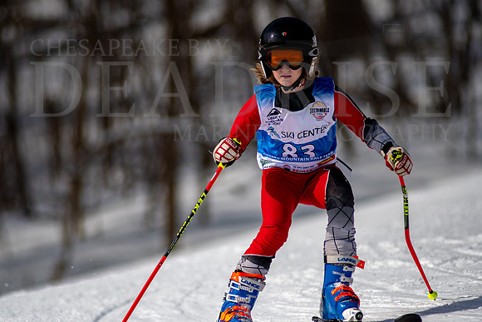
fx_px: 6026
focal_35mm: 450
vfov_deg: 3.1
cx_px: 241
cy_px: 161
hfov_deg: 4.6
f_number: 2.8
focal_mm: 300
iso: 100
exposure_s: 1/8000
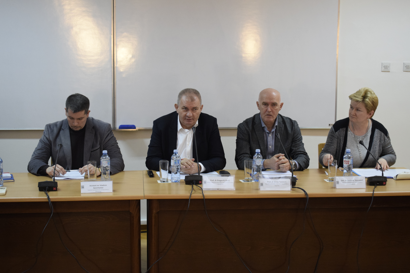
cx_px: 205
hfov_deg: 33.4
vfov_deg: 22.6
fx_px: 683
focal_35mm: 60
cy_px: 136
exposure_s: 1/60
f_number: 5
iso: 2000
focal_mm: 40
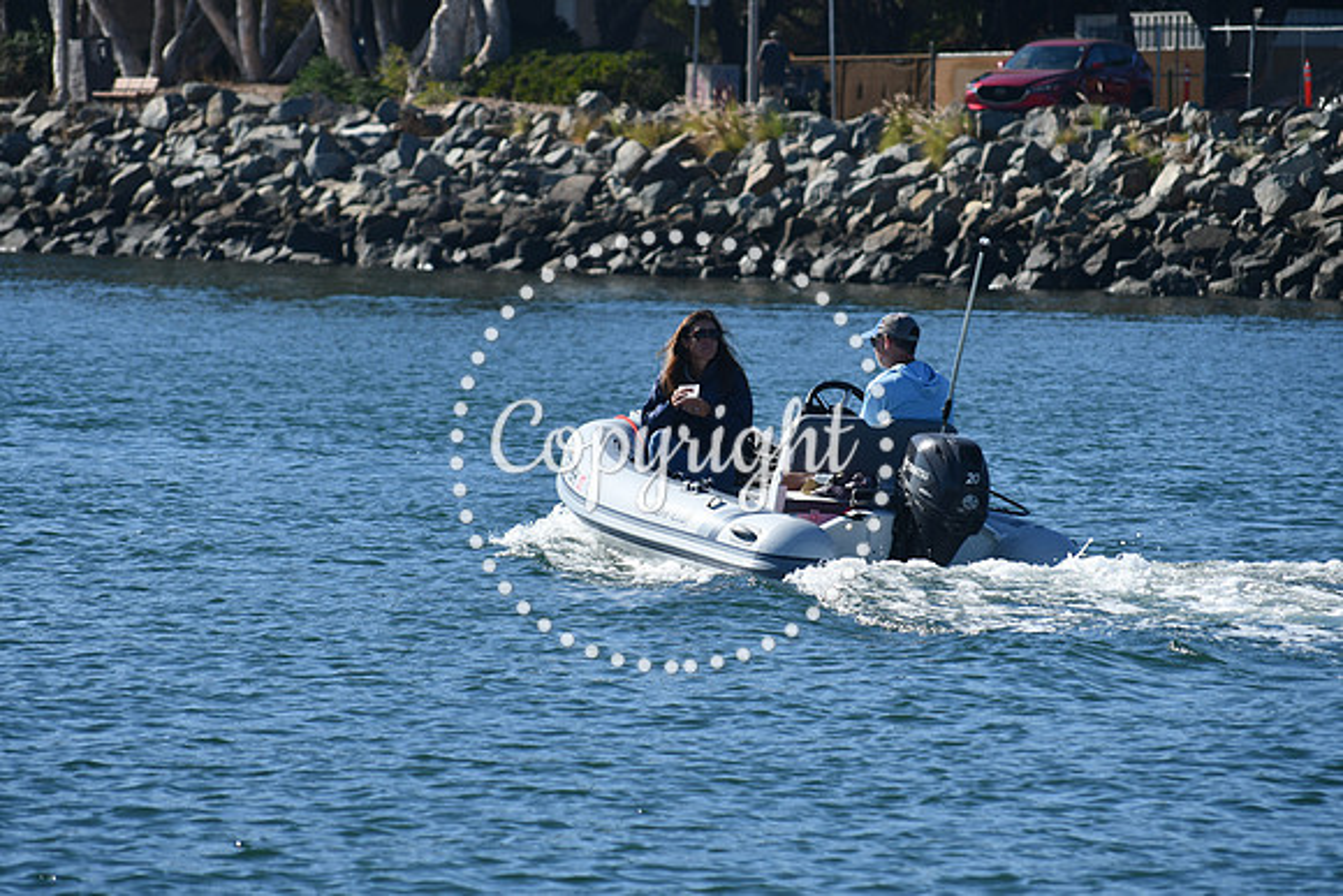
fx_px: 9776
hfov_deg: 7.9
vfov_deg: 5.2
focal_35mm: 262
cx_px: 672
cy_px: 448
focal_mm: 175
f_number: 8
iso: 110
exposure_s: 1/500
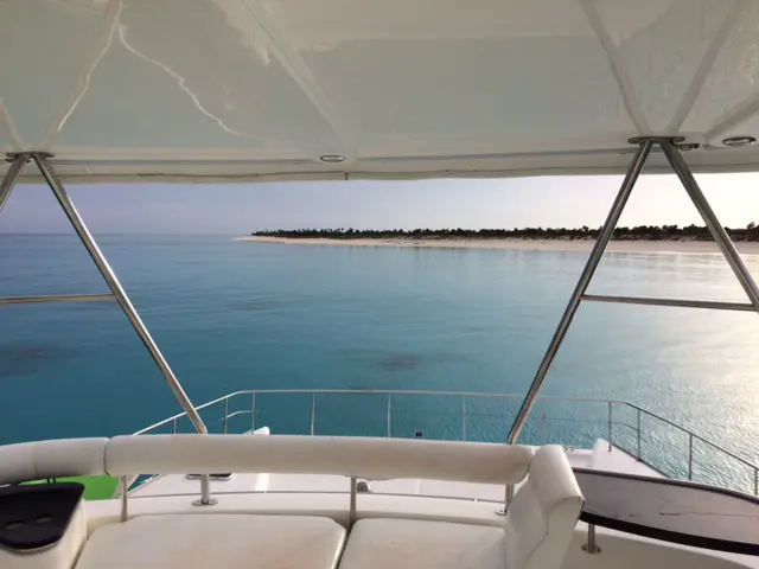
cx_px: 380
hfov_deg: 61.7
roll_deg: -0.8
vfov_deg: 48.2
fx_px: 636
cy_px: 284
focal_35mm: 29
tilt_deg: -5.2
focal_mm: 4.15
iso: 32
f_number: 2.2
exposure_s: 1/1866
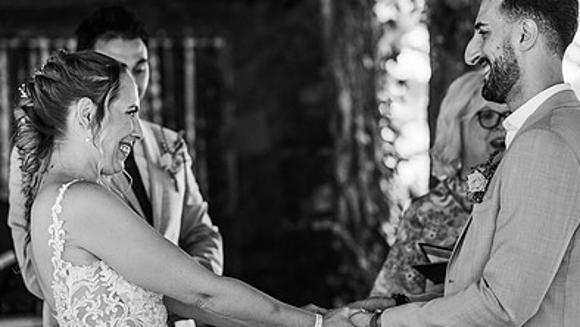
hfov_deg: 16.4
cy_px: 196
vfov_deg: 9.3
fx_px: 2016
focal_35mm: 131
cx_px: 319
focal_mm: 85
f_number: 2.2
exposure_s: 1/200
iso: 280
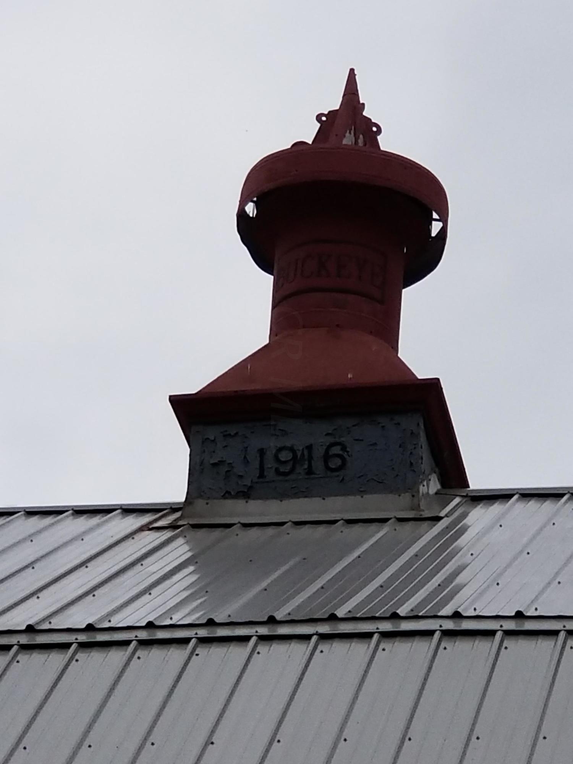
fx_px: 1148
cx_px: 286
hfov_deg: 28.0
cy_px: 382
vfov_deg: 36.8
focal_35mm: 52
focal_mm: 6
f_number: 2.4
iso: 25
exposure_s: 1/2105
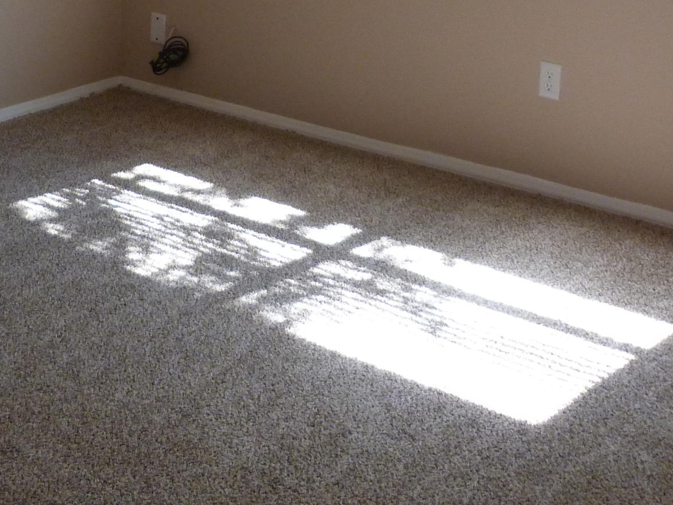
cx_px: 163
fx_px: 1244
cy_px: -124
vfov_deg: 21.1
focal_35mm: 64
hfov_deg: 29.7
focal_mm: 4.5
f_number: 2.8
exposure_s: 1/25
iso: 200
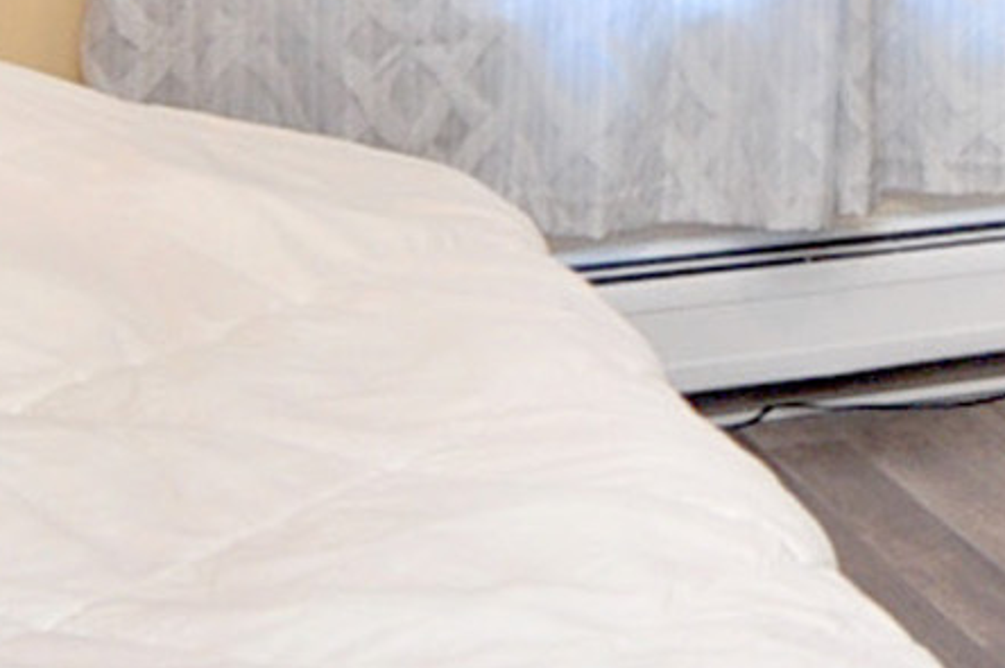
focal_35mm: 98
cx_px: 1401
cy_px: -411
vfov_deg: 13.0
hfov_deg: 18.9
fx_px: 2733
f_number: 4.5
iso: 250
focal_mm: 10
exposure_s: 1/25
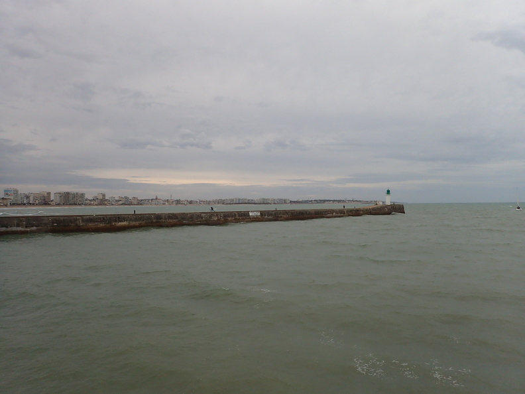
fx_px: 379
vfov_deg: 54.9
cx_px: 262
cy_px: 197
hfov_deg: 69.4
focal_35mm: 25
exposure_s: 1/1600
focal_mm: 4.5
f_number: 2.8
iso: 200
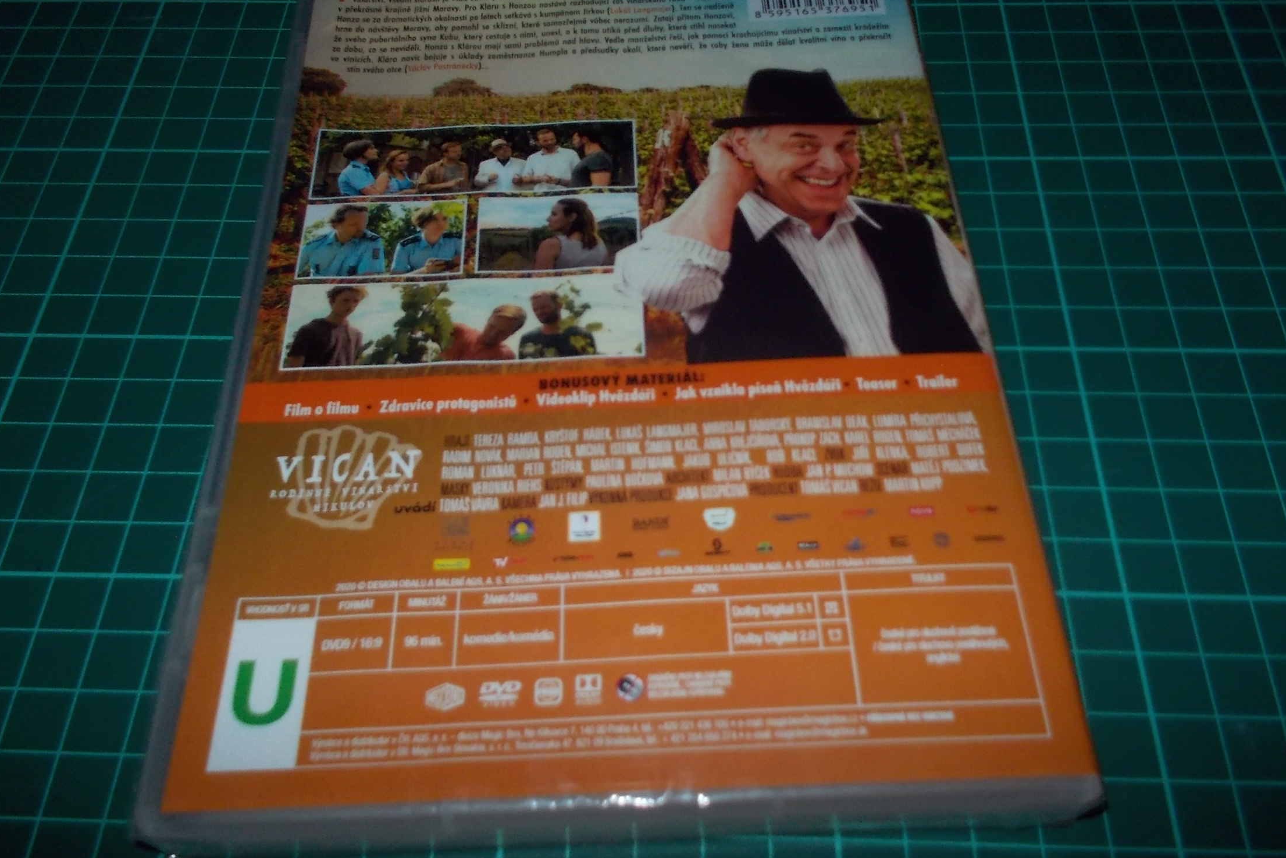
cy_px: 371
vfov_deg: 42.2
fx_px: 1107
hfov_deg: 60.3
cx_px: 657
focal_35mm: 31
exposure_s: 1/30
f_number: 3.3
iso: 200
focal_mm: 4.1
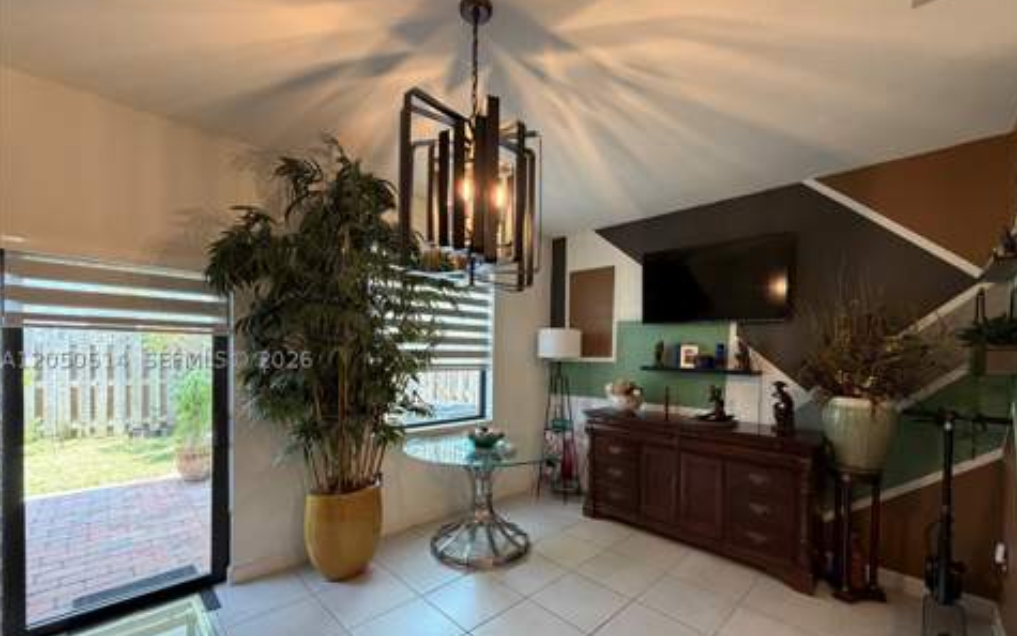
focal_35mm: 15
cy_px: 360
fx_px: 416
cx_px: 510
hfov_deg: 101.5
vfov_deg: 74.5
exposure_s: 1/60
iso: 320
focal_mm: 2.22
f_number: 2.2
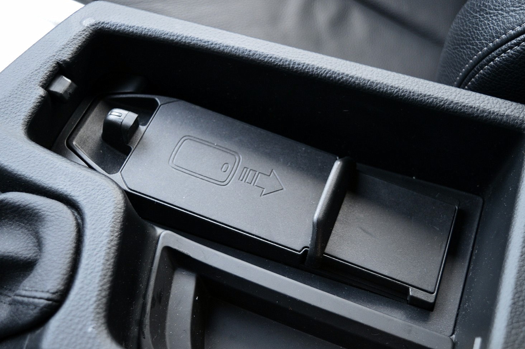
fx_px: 728
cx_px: 280
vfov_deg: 26.9
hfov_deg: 39.6
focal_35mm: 50
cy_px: 163
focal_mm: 30
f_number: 4.2
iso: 800
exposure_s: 1/13
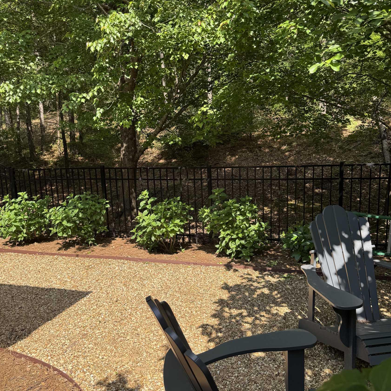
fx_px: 371
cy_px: 202
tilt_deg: -9.6
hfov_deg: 55.6
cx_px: 197
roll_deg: +3.0
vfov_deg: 55.6
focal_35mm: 29
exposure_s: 1/1193
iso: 80
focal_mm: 6.76
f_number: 1.78
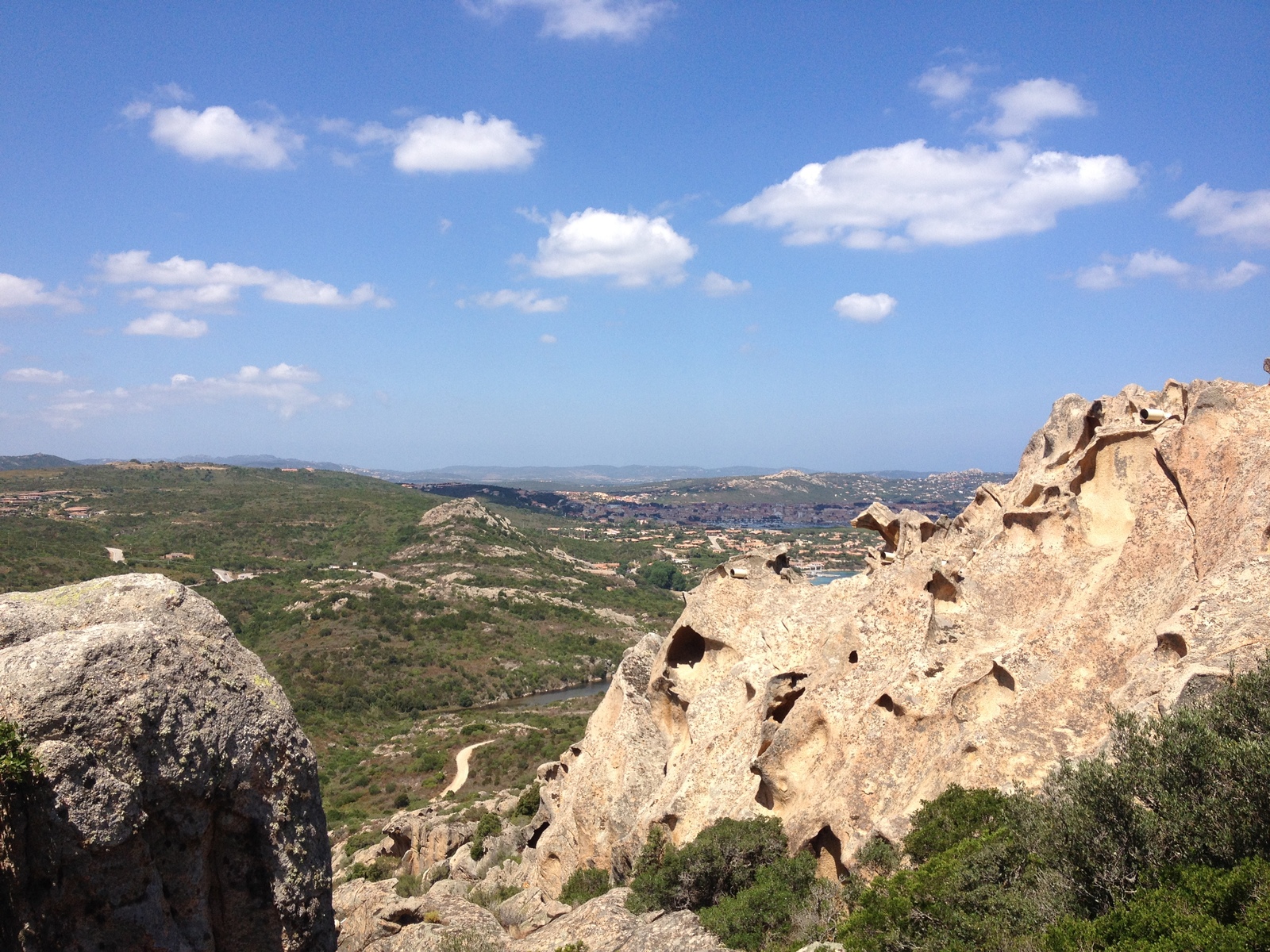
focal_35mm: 35
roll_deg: +0.6
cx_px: 635
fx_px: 1284
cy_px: 476
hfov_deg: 52.6
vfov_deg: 40.7
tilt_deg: -3.1
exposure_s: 1/1905
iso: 50
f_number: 2.4
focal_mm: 4.28
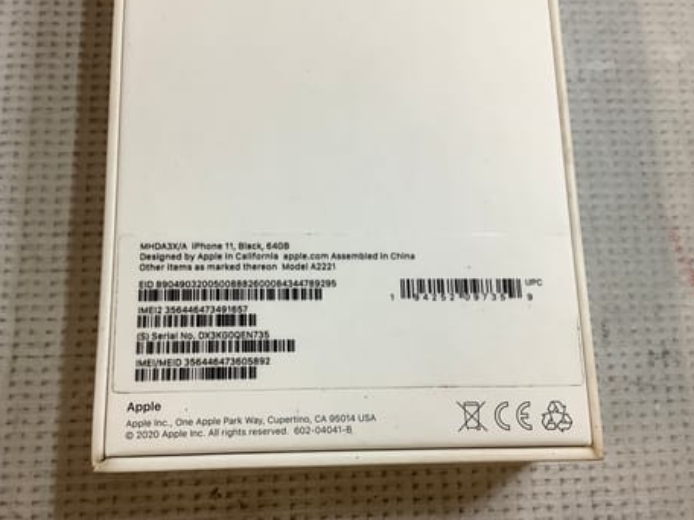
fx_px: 682
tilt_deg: -77.1
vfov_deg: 41.8
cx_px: 317
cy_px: 270
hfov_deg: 53.9
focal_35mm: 34
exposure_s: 1/50
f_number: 2.4
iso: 64
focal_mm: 3.3
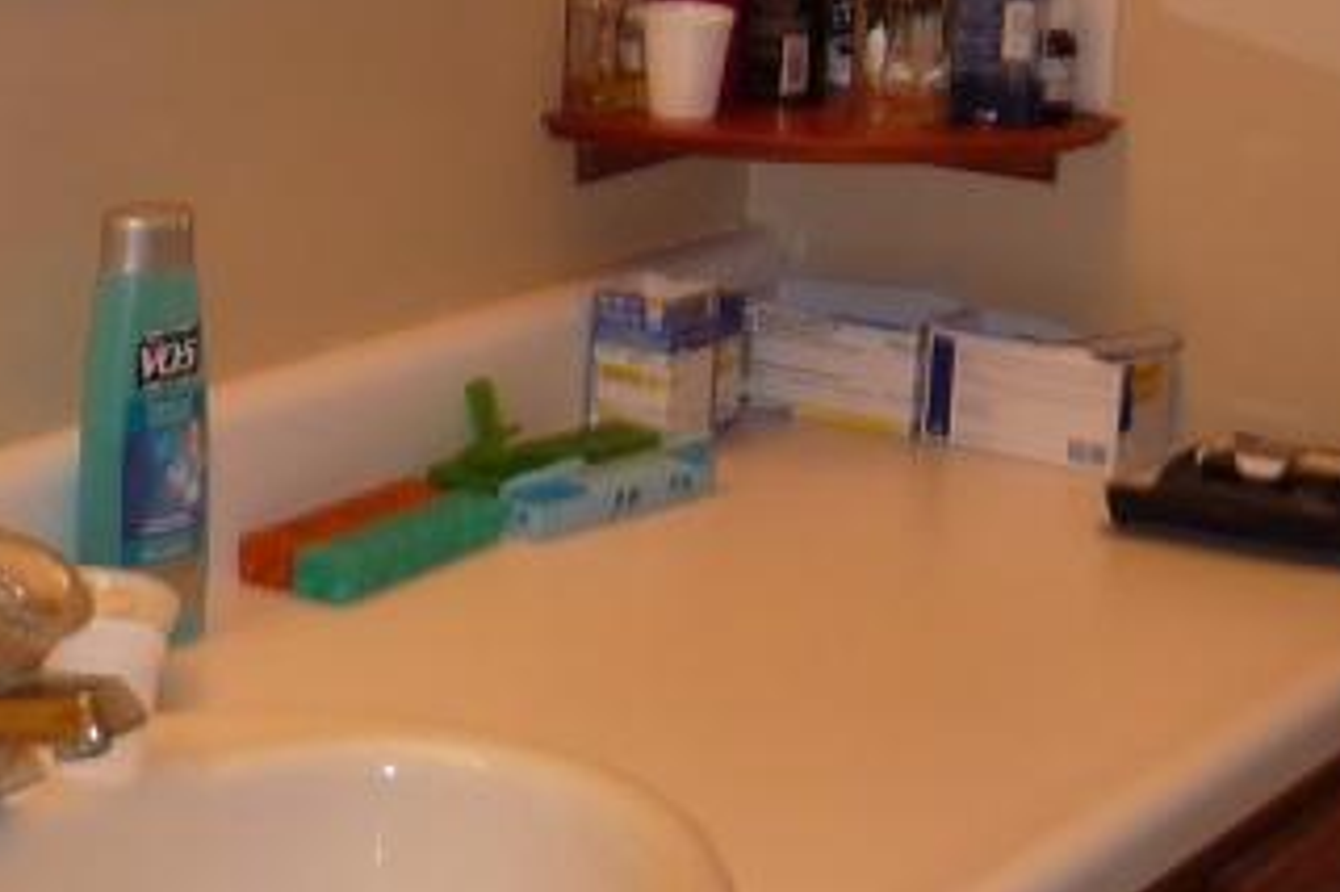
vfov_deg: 13.6
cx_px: 532
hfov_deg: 20.4
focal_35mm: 100
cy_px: 632
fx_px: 3720
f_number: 3.3
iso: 100
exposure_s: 1/30
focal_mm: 5.2
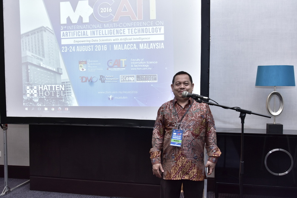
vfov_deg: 40.0
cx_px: 148
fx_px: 272
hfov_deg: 57.2
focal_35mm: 33
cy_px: 99
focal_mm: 22
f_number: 6.3
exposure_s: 1/50
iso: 1000
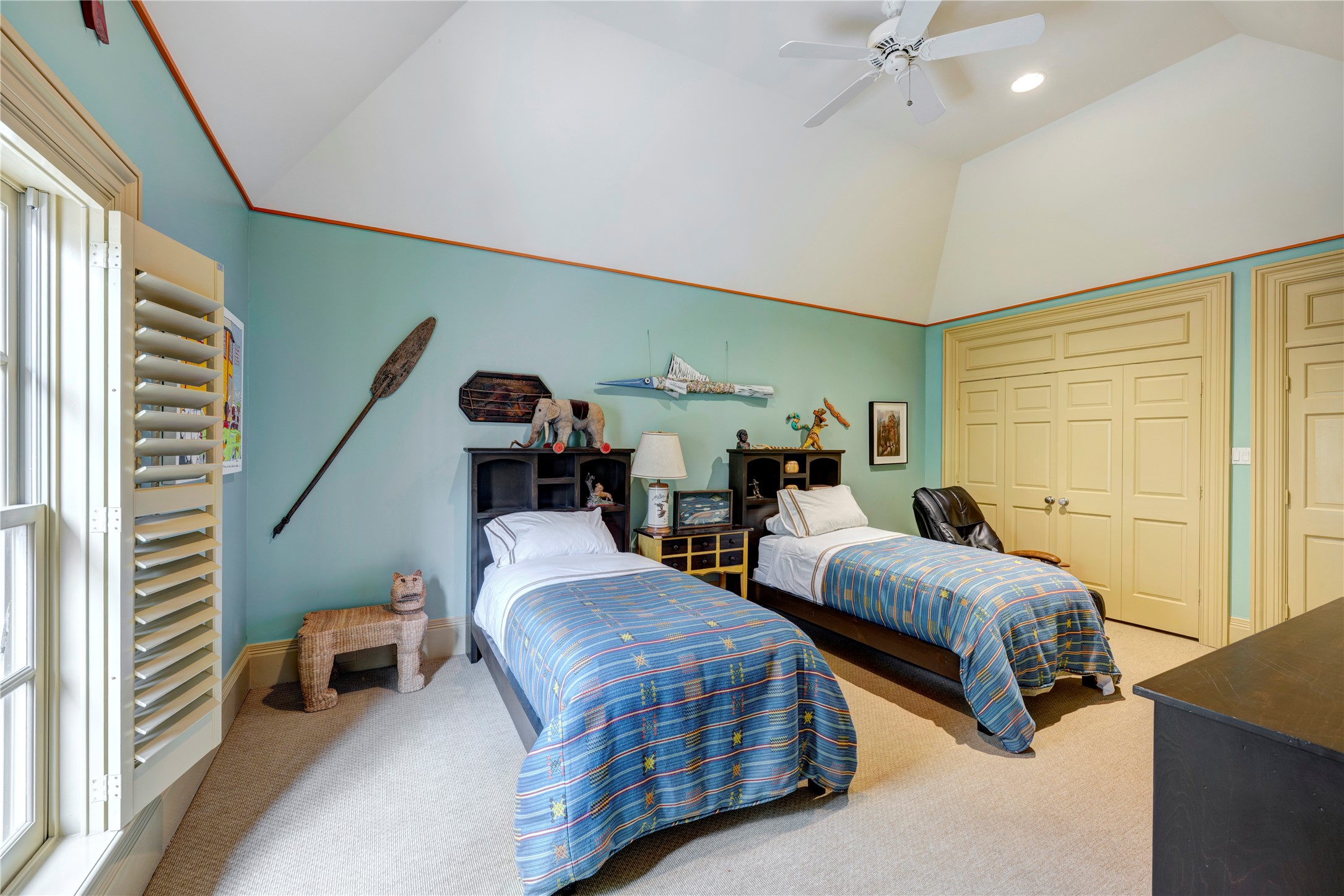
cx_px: 672
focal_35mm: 14
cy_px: 448
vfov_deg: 81.2
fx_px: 523
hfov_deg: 104.3
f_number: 8
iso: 64
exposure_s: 3
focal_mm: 14
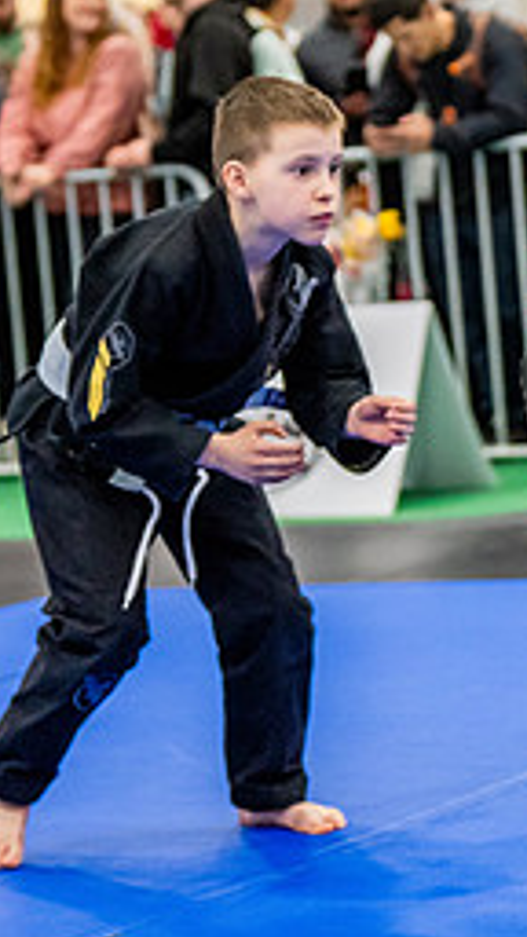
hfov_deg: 7.3
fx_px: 4124
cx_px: 531
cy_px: 397
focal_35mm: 166
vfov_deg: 13.0
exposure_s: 1/500
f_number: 2.8
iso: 4000
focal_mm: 70
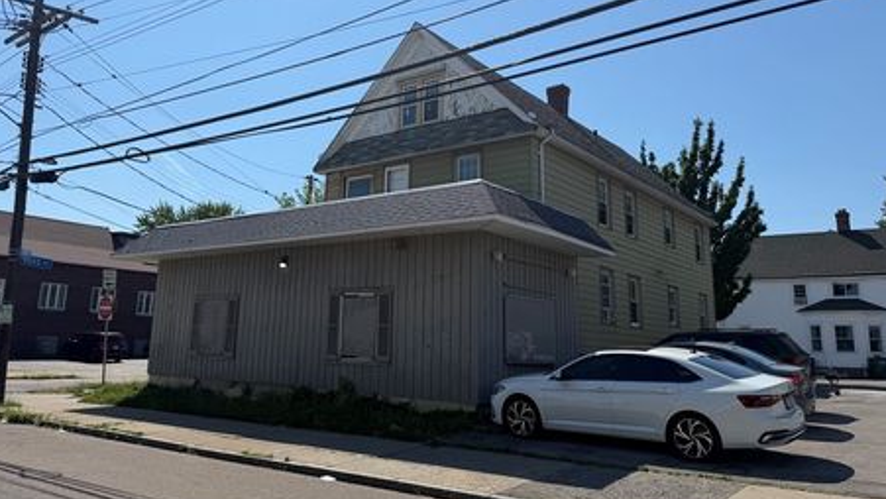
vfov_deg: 40.0
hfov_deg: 66.0
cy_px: 197
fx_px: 682
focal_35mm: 29
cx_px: 418
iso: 80
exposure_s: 1/7353
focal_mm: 6.76
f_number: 1.78
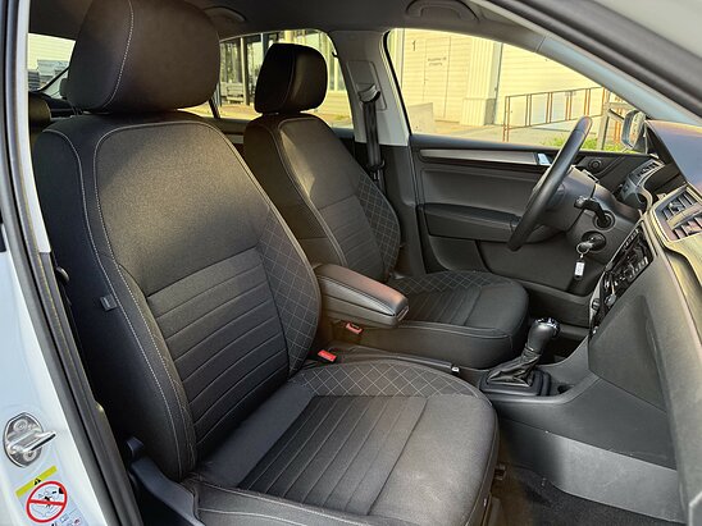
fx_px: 487
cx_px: 351
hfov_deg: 71.6
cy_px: 263
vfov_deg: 56.8
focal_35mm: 24
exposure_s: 1/224
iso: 200
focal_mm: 6.76
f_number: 1.78
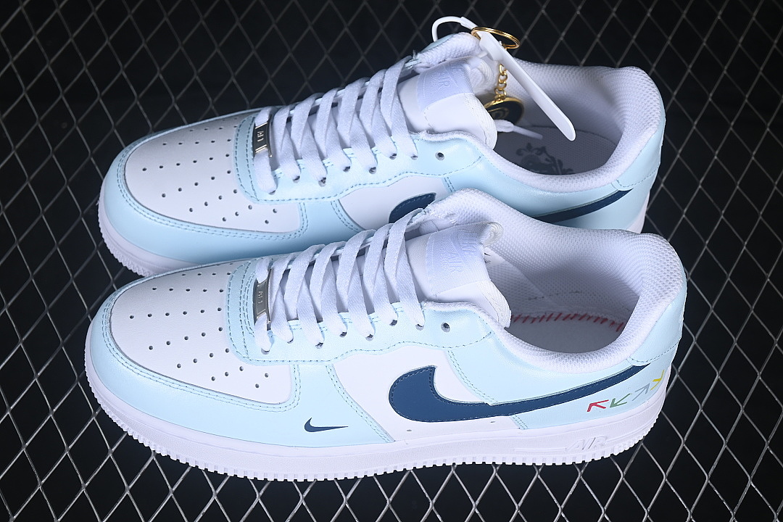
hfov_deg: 27.0
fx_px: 1631
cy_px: 261
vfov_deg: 18.2
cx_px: 392
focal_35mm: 75
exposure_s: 1/100
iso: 160
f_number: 7.1
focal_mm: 50
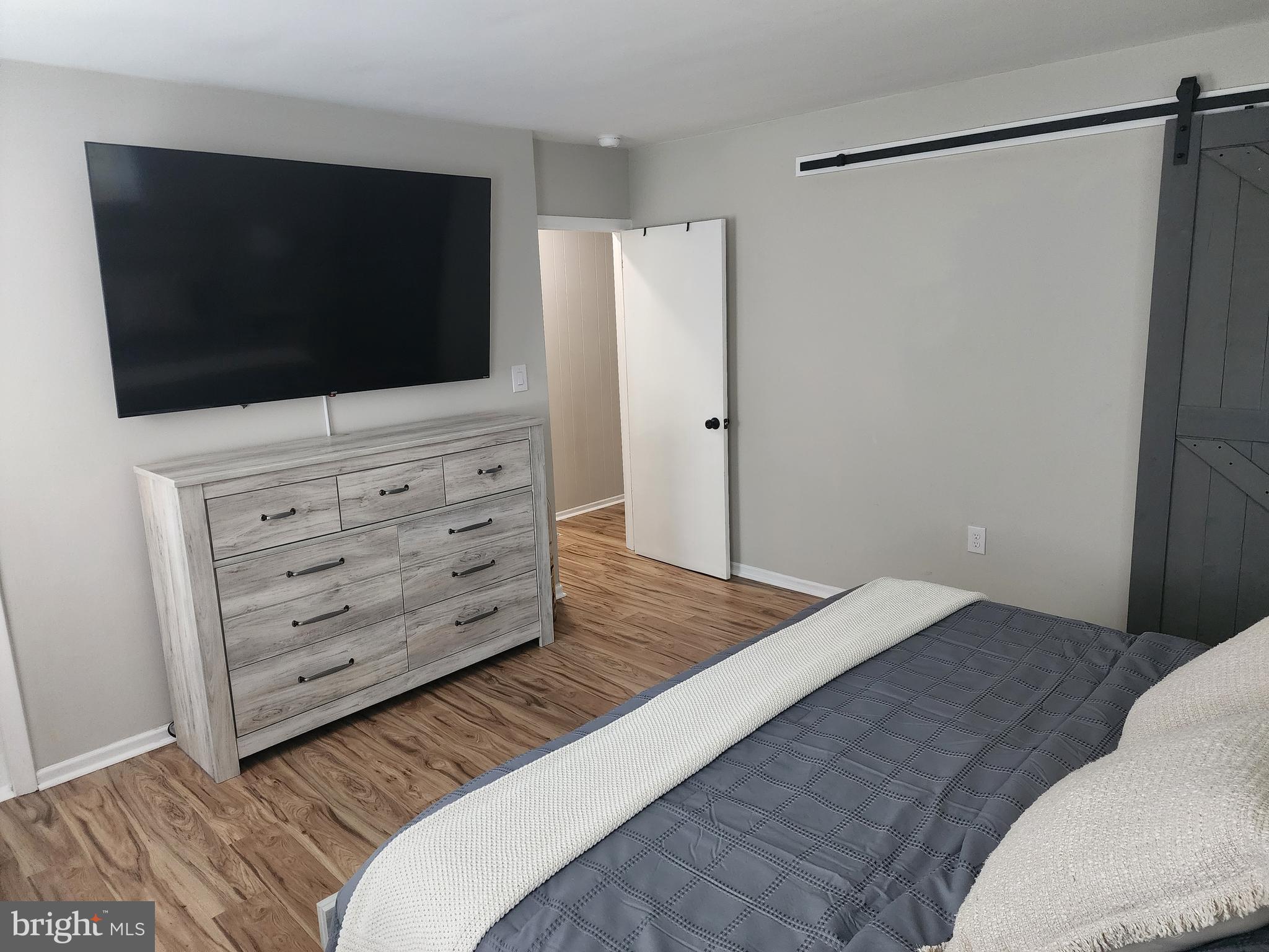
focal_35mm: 23
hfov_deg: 73.9
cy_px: 476
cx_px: 634
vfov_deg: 58.9
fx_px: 843
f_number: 1.8
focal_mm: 6.4
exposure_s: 1/120
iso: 800
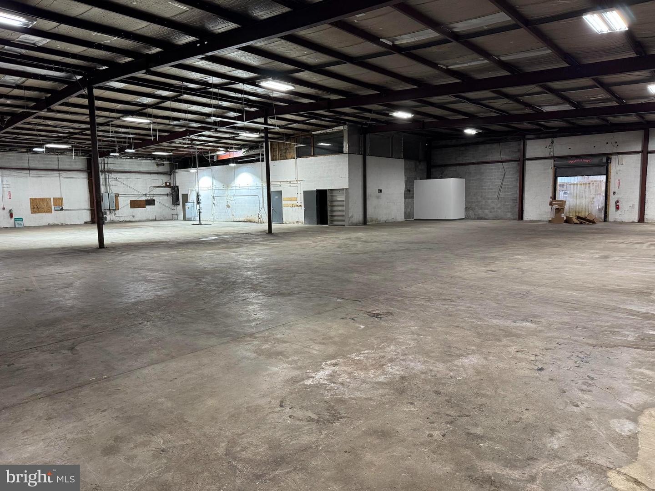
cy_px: 246
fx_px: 454
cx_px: 328
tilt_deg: -6.3
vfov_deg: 56.8
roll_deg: +1.0
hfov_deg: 71.6
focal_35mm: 24
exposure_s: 1/60
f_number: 1.78
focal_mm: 6.76
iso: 250
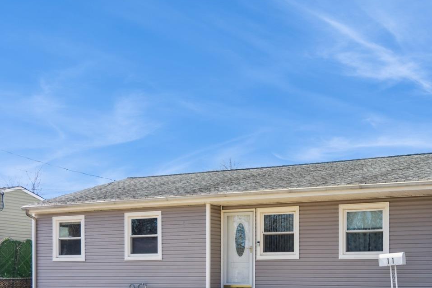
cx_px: 310
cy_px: 213
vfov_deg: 28.3
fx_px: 564
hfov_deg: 41.0
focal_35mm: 47
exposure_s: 1/160
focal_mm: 20
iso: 100
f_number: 8
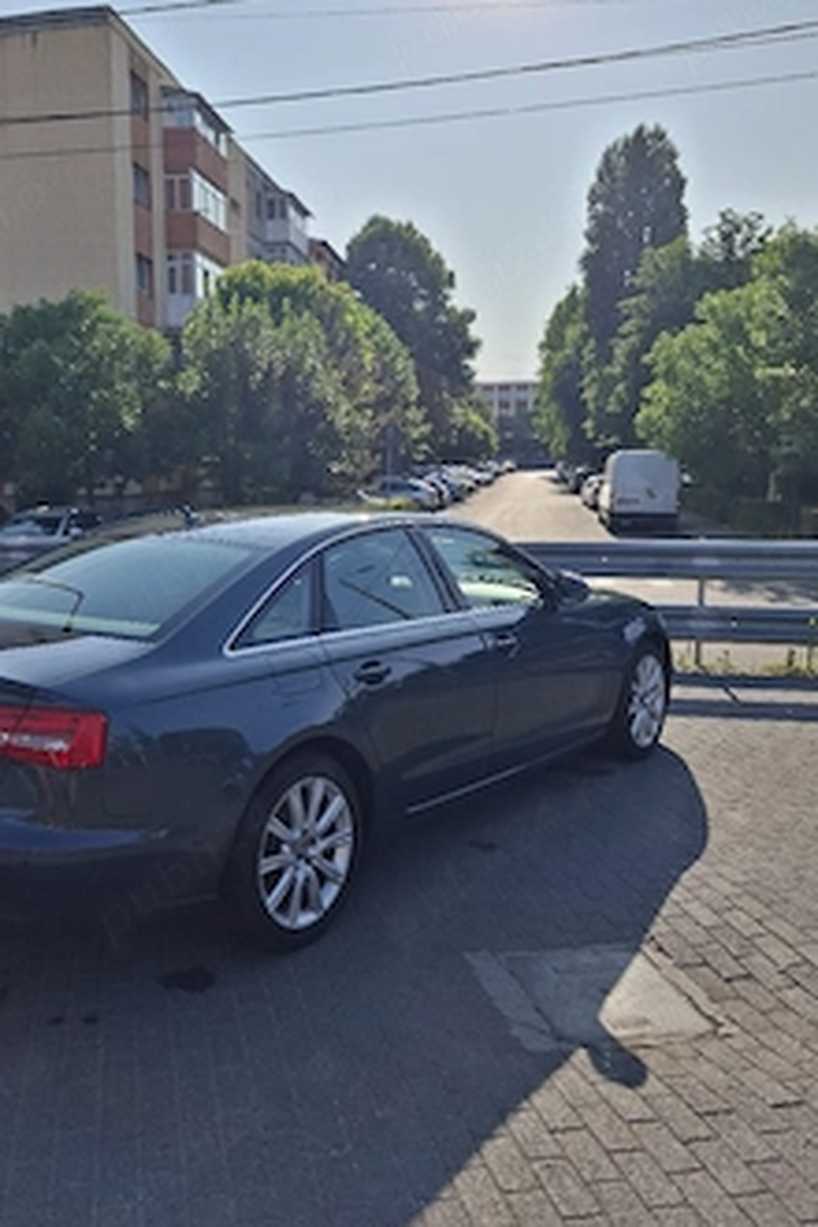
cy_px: 602
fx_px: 988
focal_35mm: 29
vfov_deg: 63.7
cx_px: 290
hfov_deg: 44.5
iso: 50
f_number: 1.8
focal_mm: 5.54
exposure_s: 1/1250
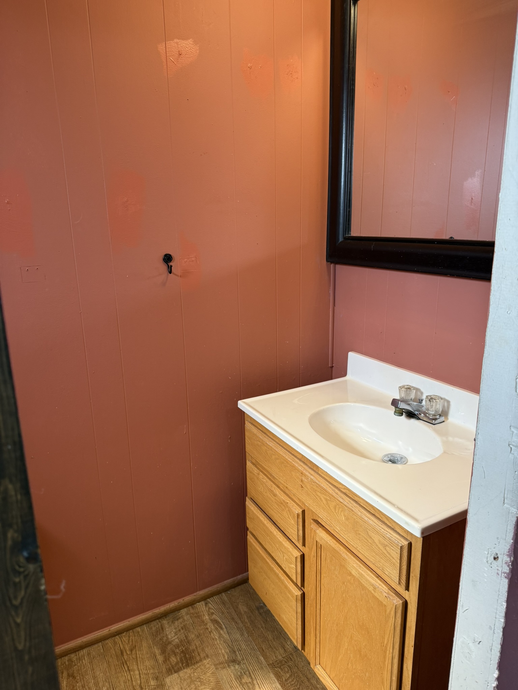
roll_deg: -0.3
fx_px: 479
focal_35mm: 24
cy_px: 345
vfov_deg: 71.6
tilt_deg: -15.3
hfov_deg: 56.8
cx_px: 259
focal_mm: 6.76
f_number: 1.78
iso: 200
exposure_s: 1/120
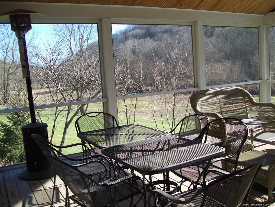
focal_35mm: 36
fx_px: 286
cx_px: 138
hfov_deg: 51.4
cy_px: 104
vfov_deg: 39.7
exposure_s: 1/242
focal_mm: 6
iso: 80
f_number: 2.7
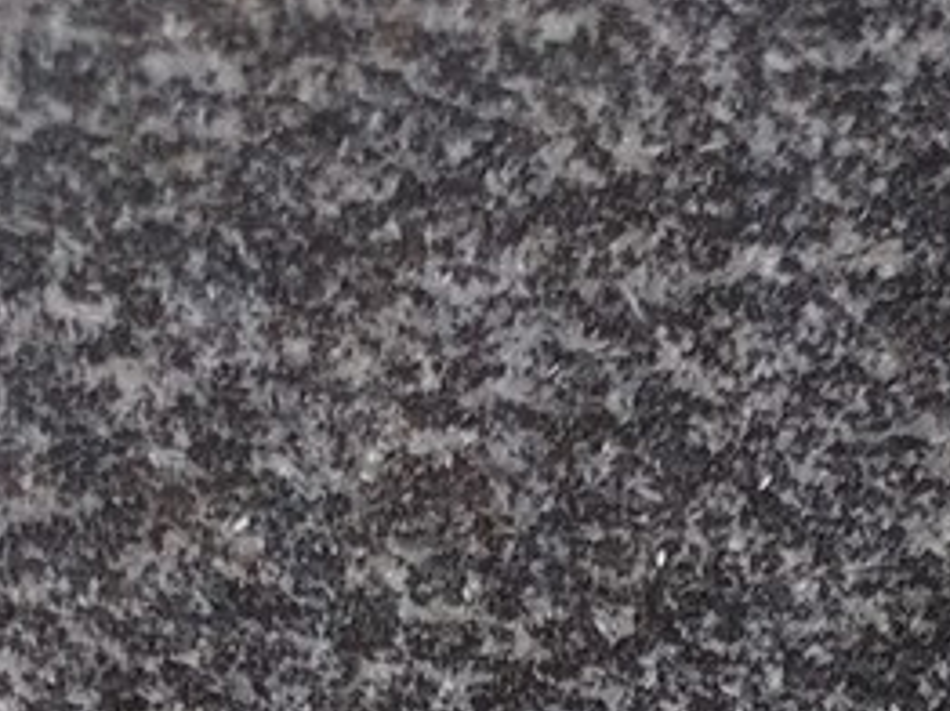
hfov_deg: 13.3
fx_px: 3619
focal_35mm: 132
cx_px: 1755
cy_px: 1643
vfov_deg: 10.0
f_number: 1.7
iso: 50
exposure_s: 1/140
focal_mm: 5.31
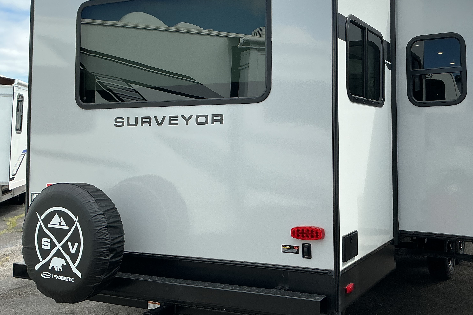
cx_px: 319
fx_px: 539
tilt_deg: +2.8
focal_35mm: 41
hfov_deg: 46.6
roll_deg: +0.6
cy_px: 109
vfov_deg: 32.4
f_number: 1.8
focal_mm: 3
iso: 25
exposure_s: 1/1490
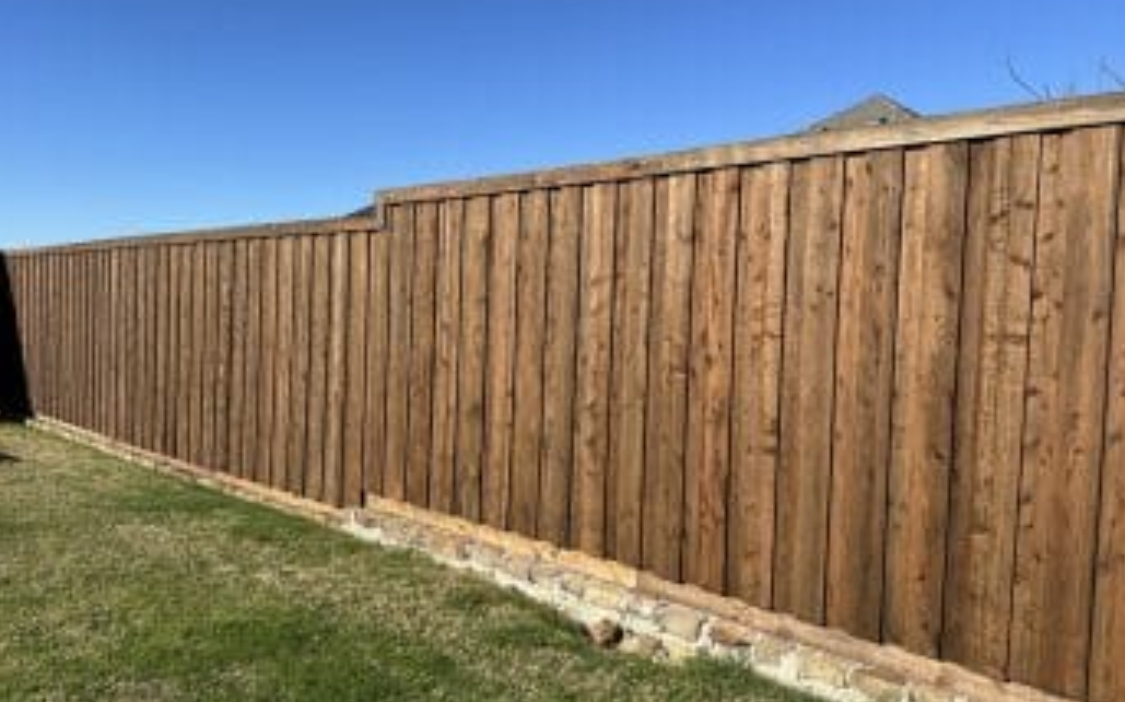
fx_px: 797
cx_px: 561
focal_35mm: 26
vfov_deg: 47.5
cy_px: 356
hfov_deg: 70.4
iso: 80
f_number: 1.78
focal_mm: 6.86
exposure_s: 1/4348
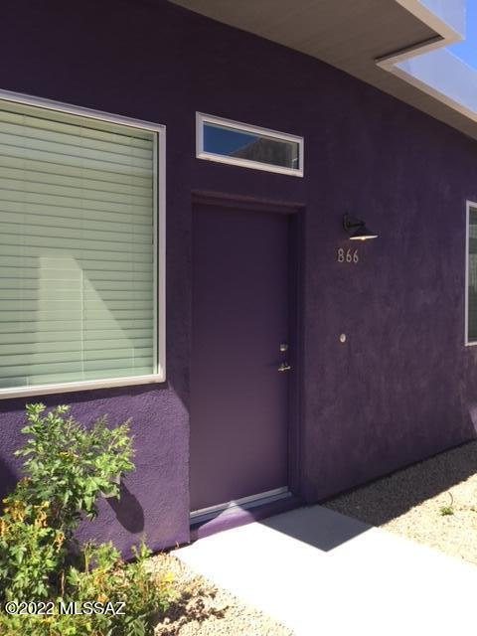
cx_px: 238
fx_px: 533
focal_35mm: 29
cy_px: 318
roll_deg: -0.9
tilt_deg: -0.8
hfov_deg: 48.2
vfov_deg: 61.7
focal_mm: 4.15
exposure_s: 1/706
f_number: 2.2
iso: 32
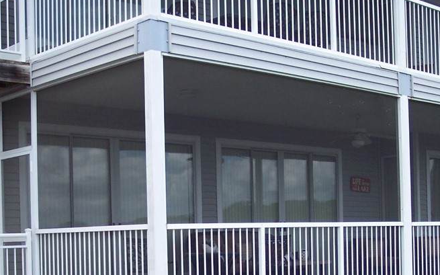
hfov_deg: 32.4
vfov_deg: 20.2
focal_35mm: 63
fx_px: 755
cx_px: 252
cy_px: 249
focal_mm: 8
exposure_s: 1/1000
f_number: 2.8
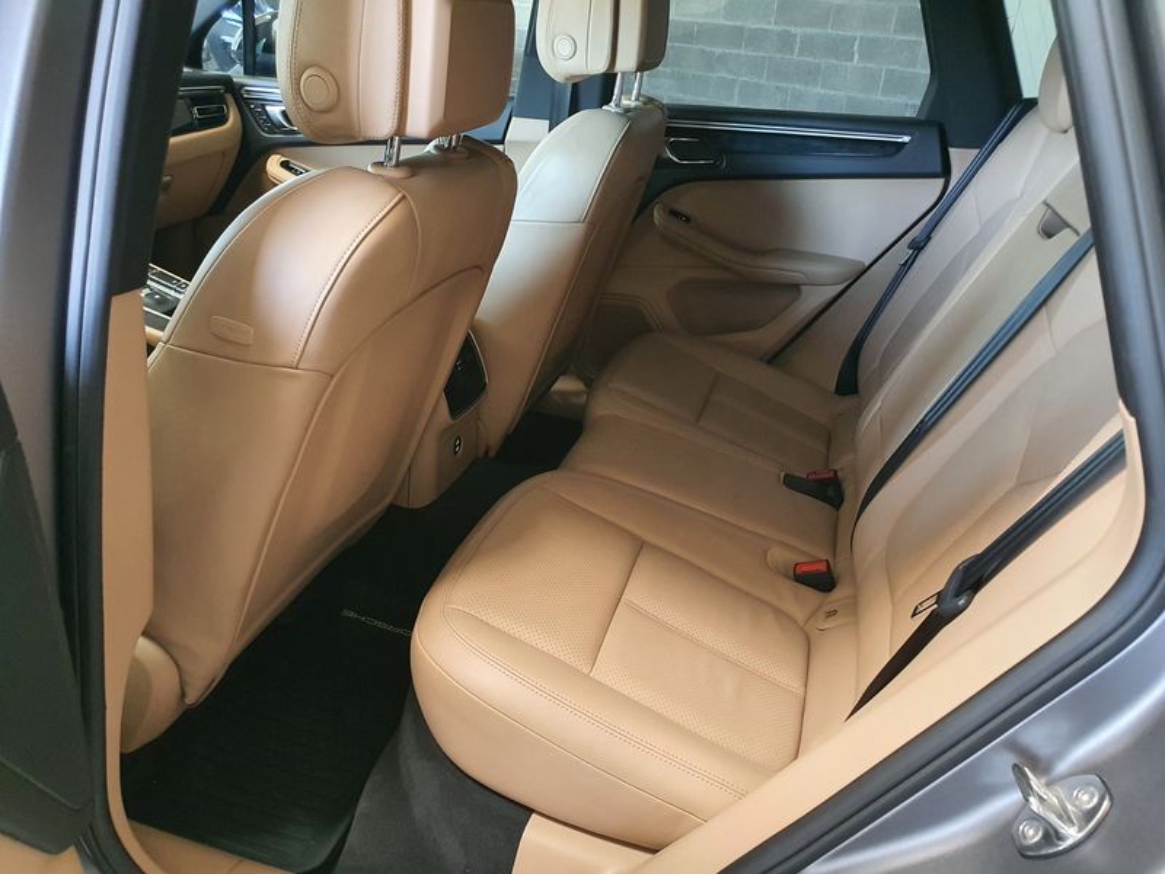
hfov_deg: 67.3
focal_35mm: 26
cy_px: 437
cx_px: 582
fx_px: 875
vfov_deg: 53.1
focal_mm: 4.3
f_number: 2.4
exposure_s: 1/50
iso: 640
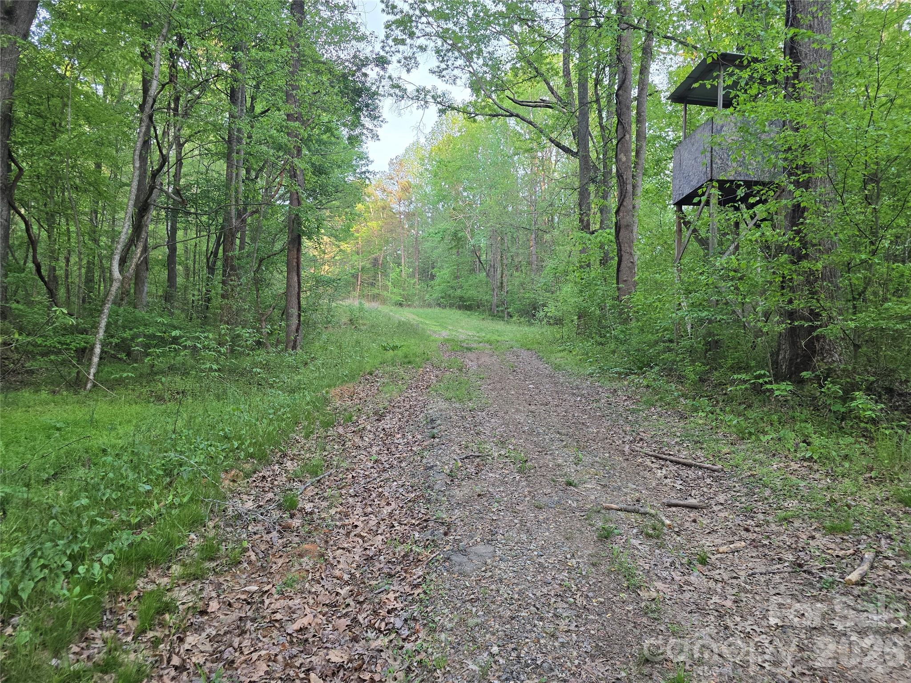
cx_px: 456
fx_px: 605
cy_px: 342
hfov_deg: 73.9
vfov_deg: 58.9
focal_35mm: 23
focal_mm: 6.3
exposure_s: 1/180
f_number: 1.7
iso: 160
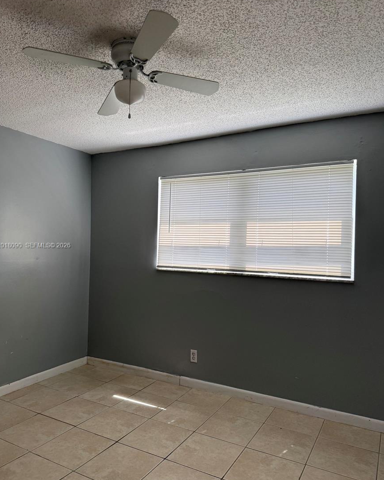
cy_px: 246
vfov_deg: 66.0
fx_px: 369
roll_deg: -0.8
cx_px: 188
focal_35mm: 26
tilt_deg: +3.1
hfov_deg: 54.9
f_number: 1.78
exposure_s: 1/121
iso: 125
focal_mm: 6.76
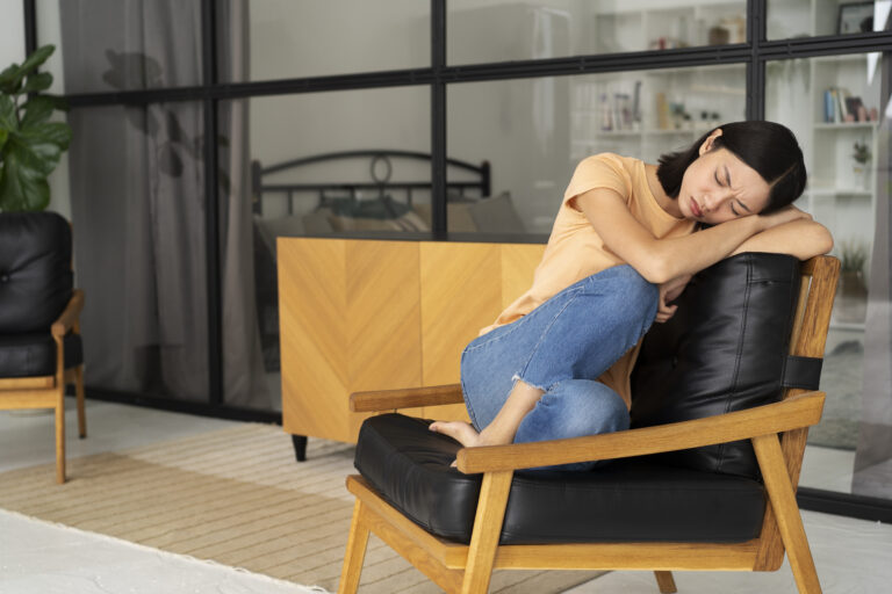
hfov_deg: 36.2
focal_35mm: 55
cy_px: 297
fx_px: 1363
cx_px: 446
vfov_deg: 24.6
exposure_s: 1/160
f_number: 3.5
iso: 125
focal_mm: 55
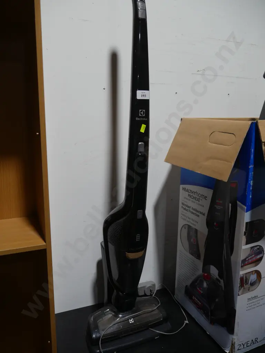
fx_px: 286
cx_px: 132
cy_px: 176
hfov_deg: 49.7
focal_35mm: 28
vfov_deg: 63.4
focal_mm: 14
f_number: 4
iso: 200
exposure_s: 1/125
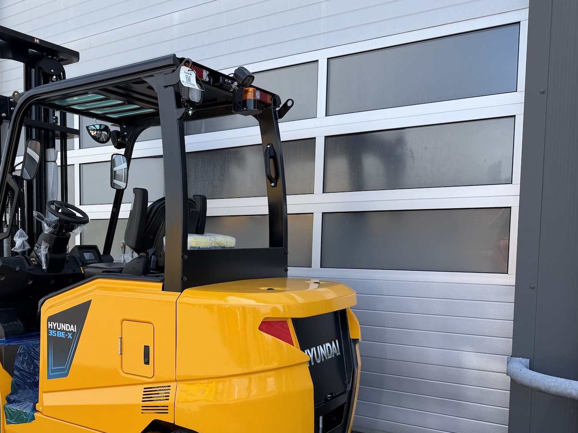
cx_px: 159
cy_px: 287
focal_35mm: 35
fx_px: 584
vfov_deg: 40.2
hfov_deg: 50.9
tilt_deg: -3.9
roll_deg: +0.2
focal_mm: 6.76
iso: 80
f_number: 1.78
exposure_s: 1/1271
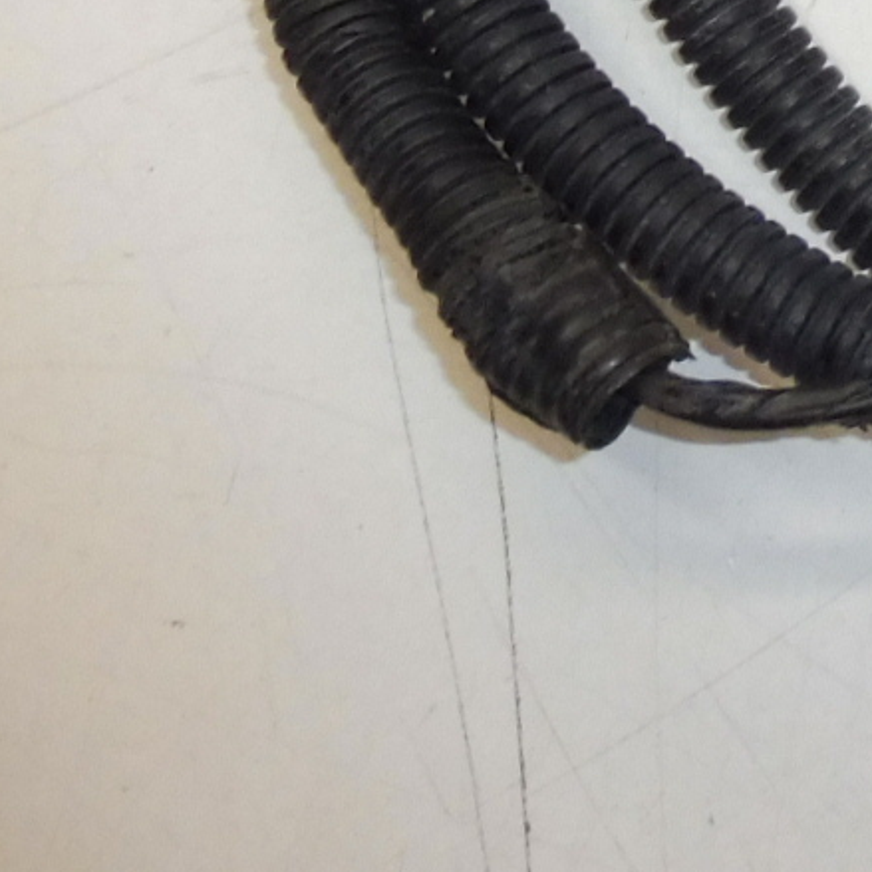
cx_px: 1663
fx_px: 2821
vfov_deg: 15.7
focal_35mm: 99
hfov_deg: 14.9
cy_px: -560
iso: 200
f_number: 3.5
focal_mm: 4.3
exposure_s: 1/100
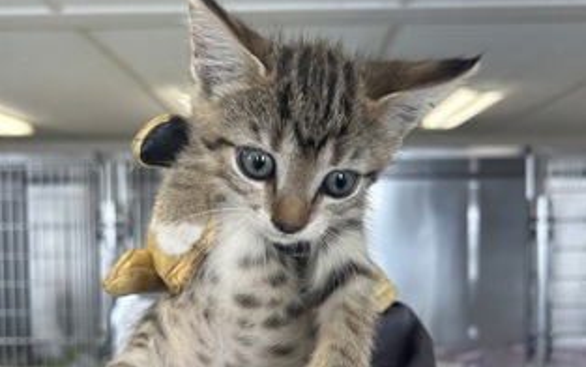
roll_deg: +0.6
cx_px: 293
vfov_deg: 34.1
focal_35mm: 37
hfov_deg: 52.7
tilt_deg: -2.1
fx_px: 591
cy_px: 253
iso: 40
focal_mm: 5.7
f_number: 1.5
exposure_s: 1/120
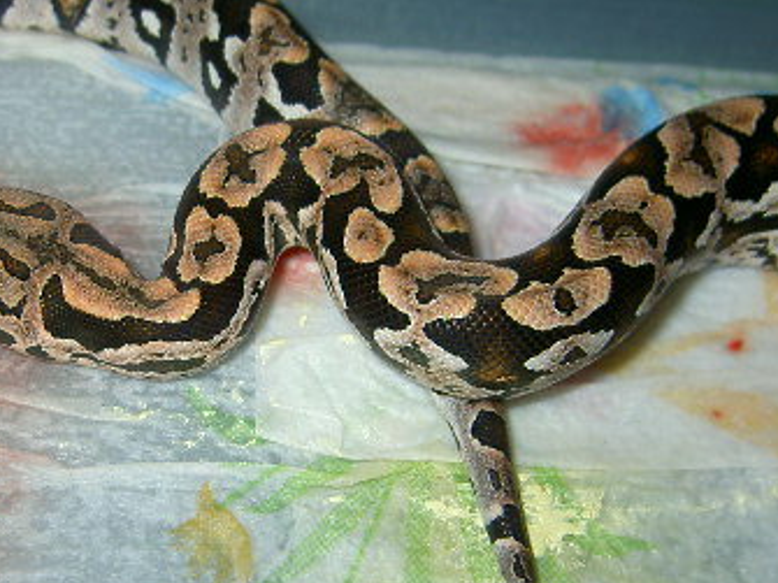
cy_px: 351
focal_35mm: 65
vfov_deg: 22.5
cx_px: 307
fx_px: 1460
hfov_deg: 29.7
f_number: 2.8
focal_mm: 5.6
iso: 50
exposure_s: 1/60
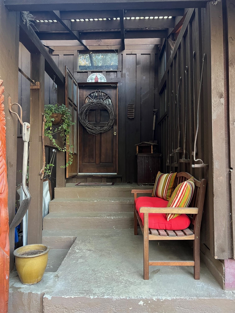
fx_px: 235
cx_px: 118
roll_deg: -0.4
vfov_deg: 67.3
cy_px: 156
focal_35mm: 26
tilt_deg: +1.4
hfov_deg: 53.1
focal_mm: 5.7
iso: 160
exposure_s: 1/60
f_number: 1.5
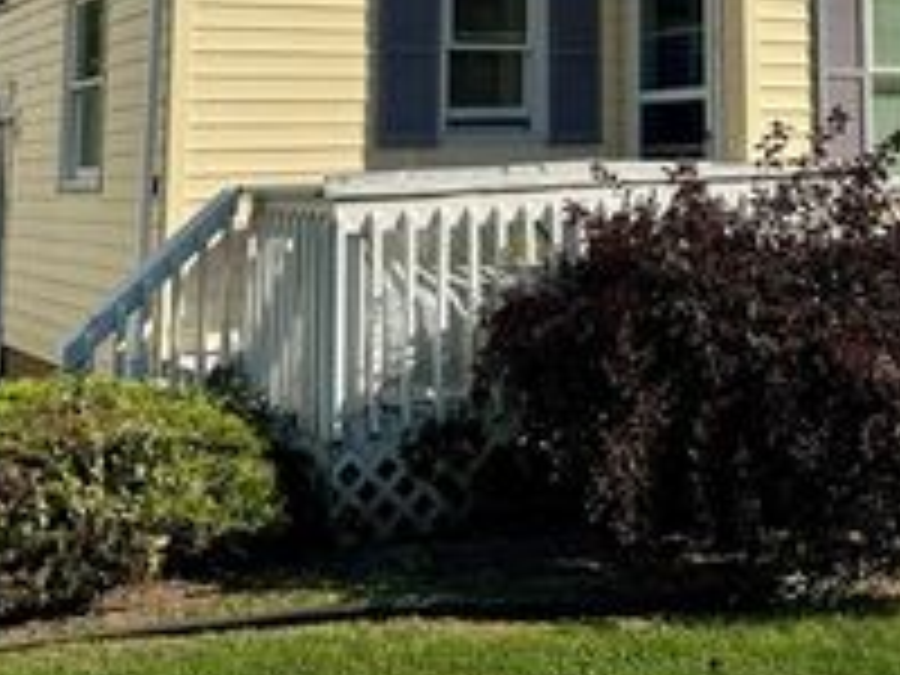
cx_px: 770
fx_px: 1560
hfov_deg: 31.0
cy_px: -70
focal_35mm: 60
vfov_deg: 23.0
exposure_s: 1/7937
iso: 80
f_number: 1.78
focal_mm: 6.76
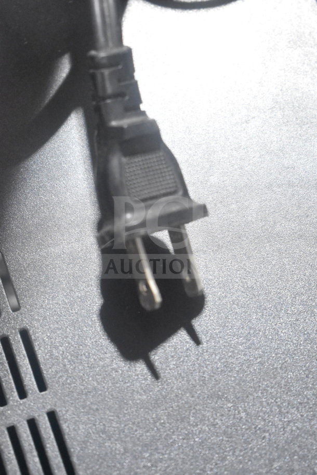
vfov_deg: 24.6
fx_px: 1090
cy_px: 238
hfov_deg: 16.6
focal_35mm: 82
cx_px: 158
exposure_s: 1/100
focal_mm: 55
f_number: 5.6
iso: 7200
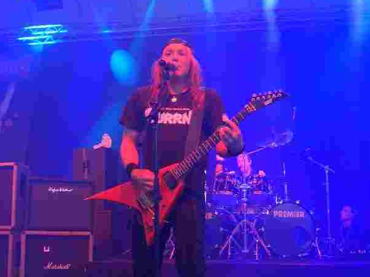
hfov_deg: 40.4
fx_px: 502
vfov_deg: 30.9
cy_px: 141
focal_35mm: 47
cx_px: 187
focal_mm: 9.2
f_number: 3
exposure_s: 1/40
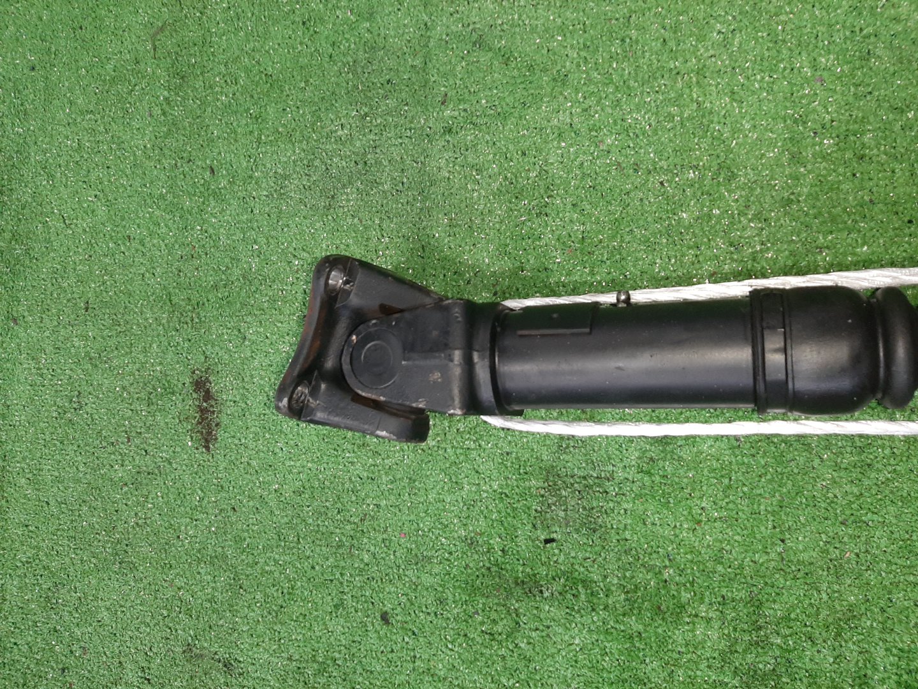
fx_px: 690
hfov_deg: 67.3
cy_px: 344
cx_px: 459
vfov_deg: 53.1
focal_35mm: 26
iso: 172
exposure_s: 1/50
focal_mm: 3.93
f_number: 1.7
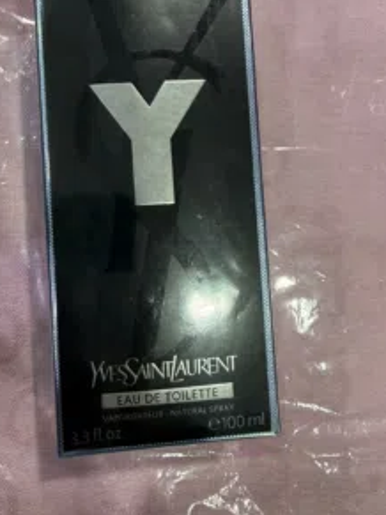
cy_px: 219
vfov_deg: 55.2
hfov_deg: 42.6
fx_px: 491
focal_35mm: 33
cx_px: 147
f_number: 2.2
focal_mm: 2.22
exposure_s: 1/100
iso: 125
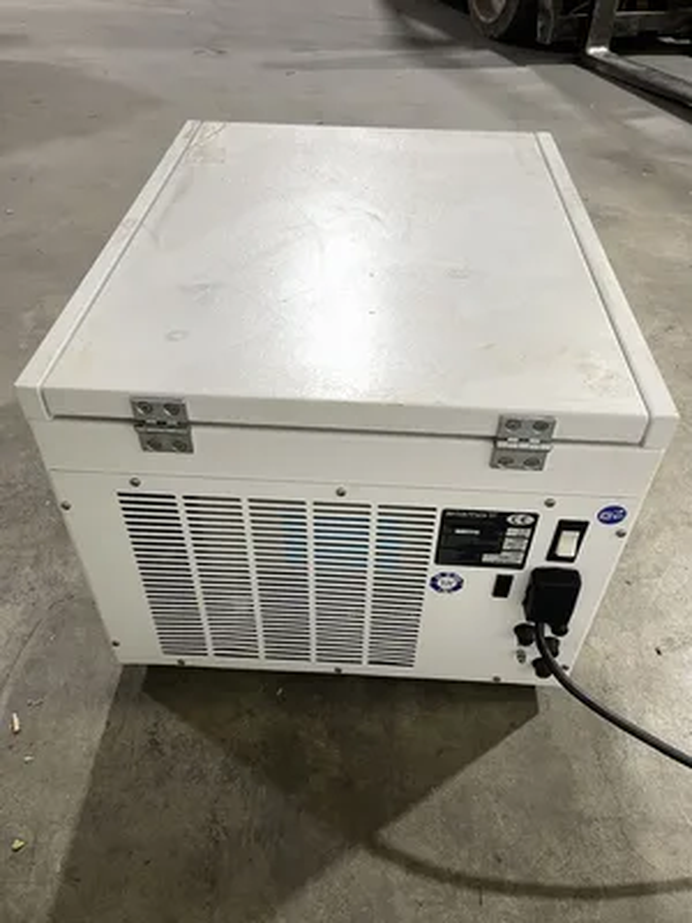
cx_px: 346
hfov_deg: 53.1
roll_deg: -1.1
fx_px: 693
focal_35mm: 26
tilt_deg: -42.1
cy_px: 462
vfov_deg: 67.3
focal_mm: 4.2
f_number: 1.6
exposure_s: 1/60
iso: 100
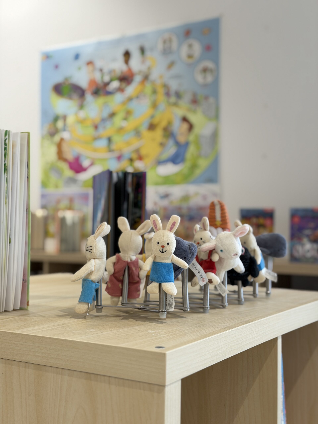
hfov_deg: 30.3
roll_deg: -1.3
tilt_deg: +0.7
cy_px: 212
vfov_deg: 39.7
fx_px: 588
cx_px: 159
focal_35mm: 48
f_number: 1.78
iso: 80
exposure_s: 1/50
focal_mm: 6.76
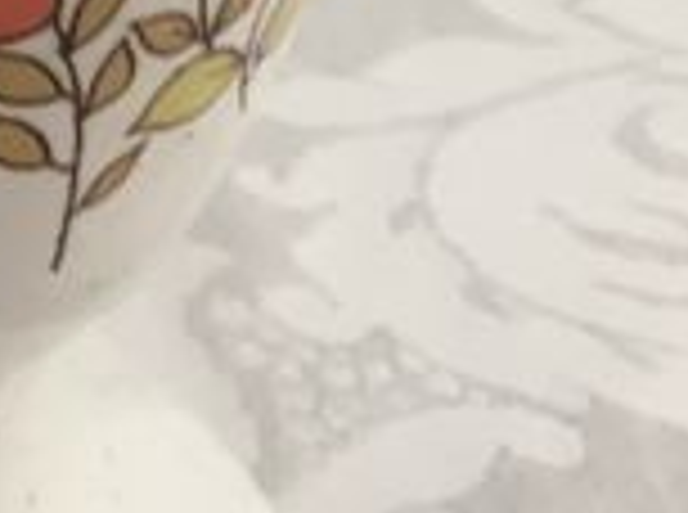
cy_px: -243
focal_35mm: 190
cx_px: -1479
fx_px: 3767
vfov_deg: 7.7
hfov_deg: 8.5
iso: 80
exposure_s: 1/33
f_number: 2.2
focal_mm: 4.15
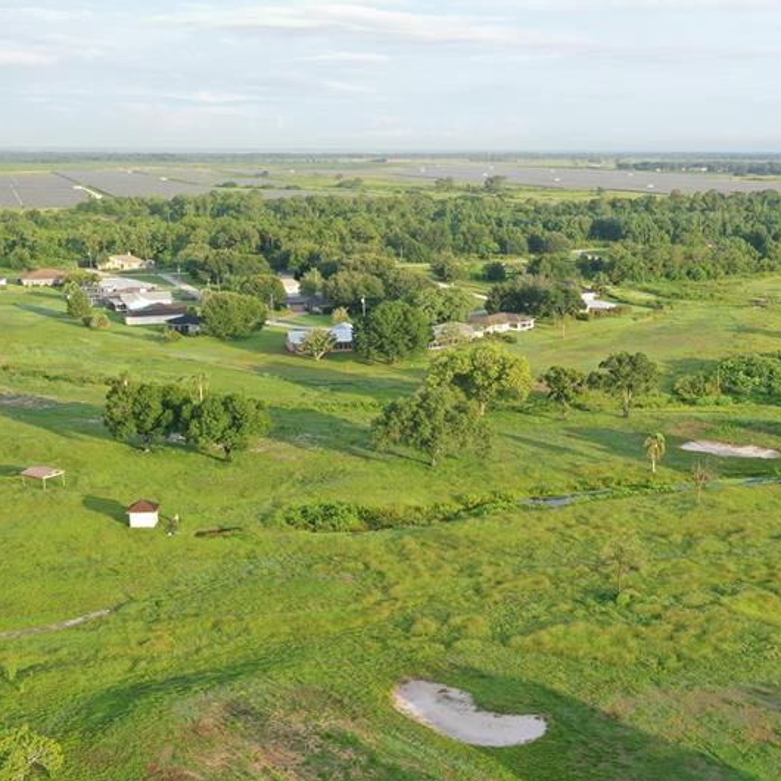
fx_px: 1174
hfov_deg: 35.9
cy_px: 477
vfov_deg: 36.6
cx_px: 588
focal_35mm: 46
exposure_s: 1/240
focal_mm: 10.26
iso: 100
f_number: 5
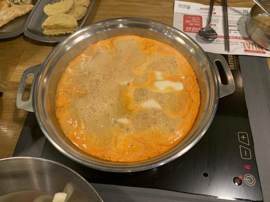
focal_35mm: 26
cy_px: 101
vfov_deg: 53.1
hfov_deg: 67.3
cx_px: 135
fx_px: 203
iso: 160
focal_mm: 4.25
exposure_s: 1/60
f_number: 1.8
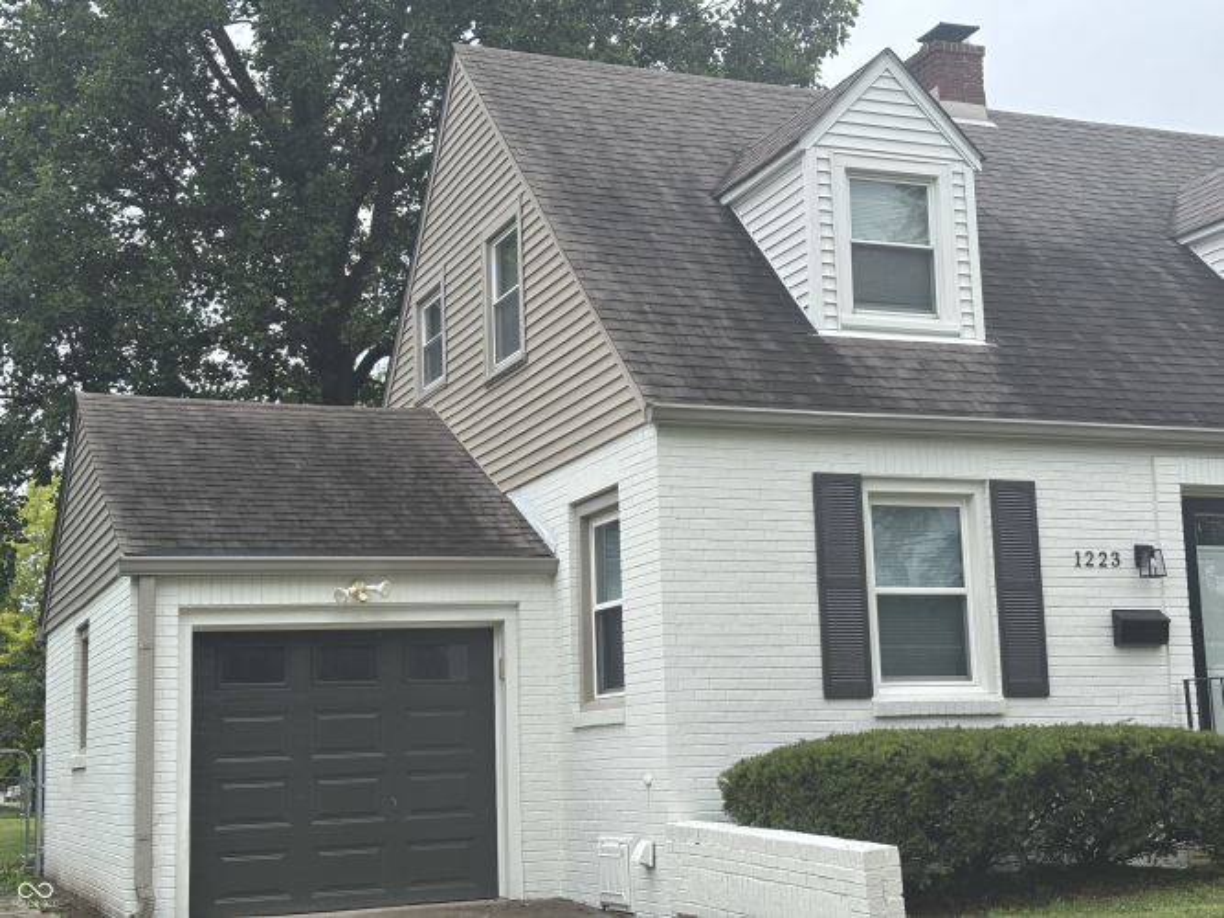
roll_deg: +1.3
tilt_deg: +10.6
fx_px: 1838
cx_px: 612
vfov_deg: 28.0
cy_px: 459
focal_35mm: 52
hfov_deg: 36.8
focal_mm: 5.96
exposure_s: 1/851
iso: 32
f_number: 1.6
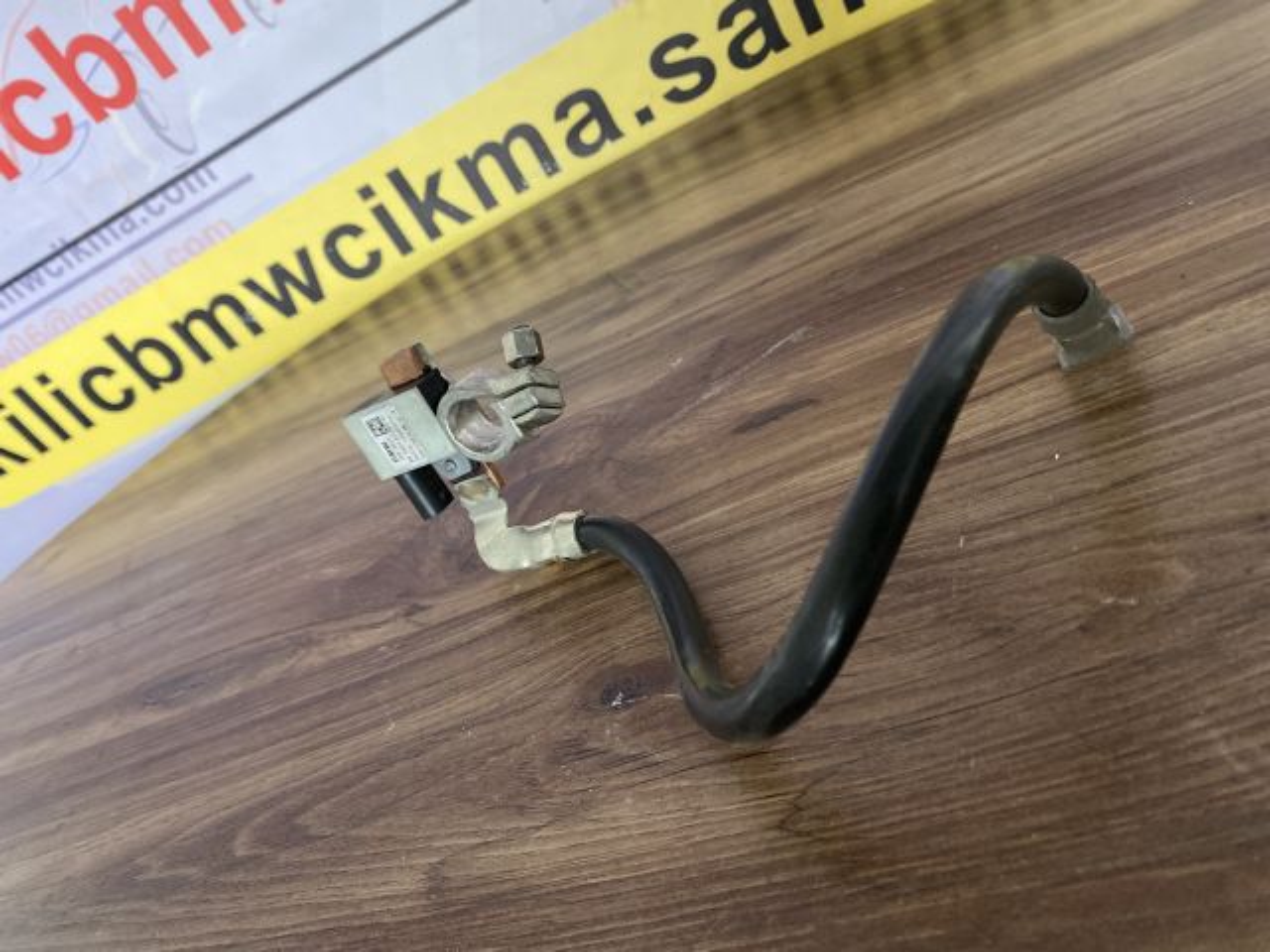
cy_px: 476
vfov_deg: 53.1
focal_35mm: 26
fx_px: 954
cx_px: 635
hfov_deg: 67.3
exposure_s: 1/50
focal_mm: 4.25
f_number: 1.8
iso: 400
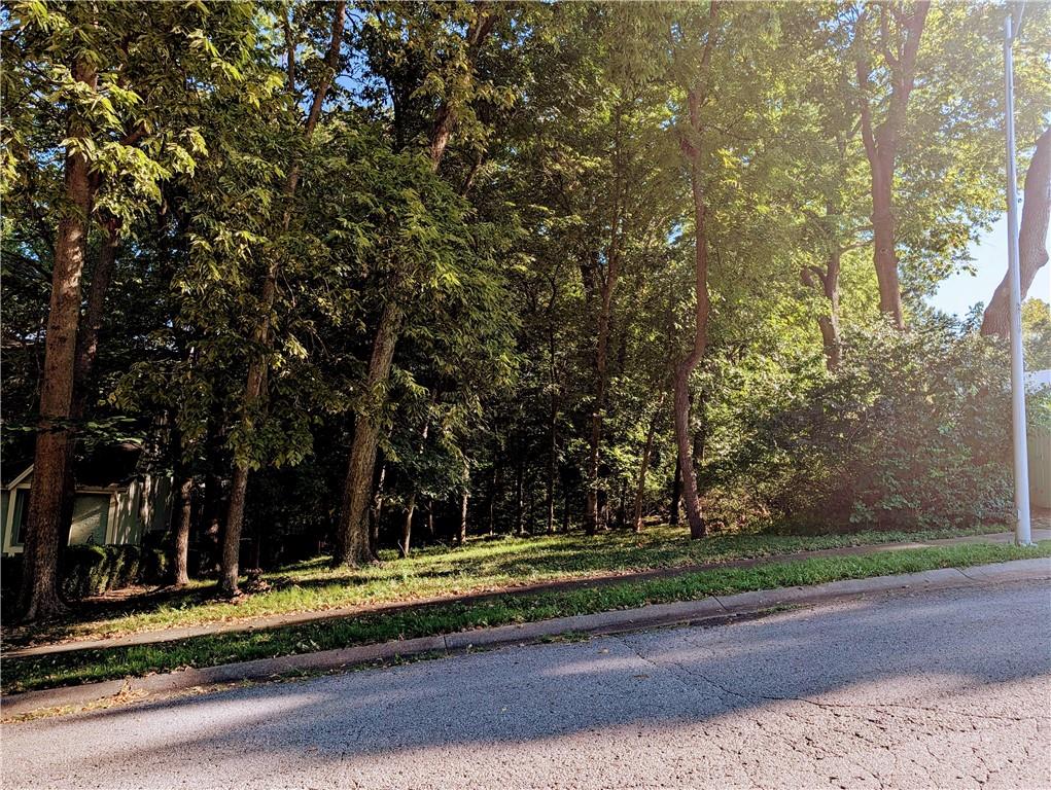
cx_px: 526
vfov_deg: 56.9
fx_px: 729
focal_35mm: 24
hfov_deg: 71.5
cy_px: 395
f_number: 1.68
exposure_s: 1/378
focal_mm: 6.9
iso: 16
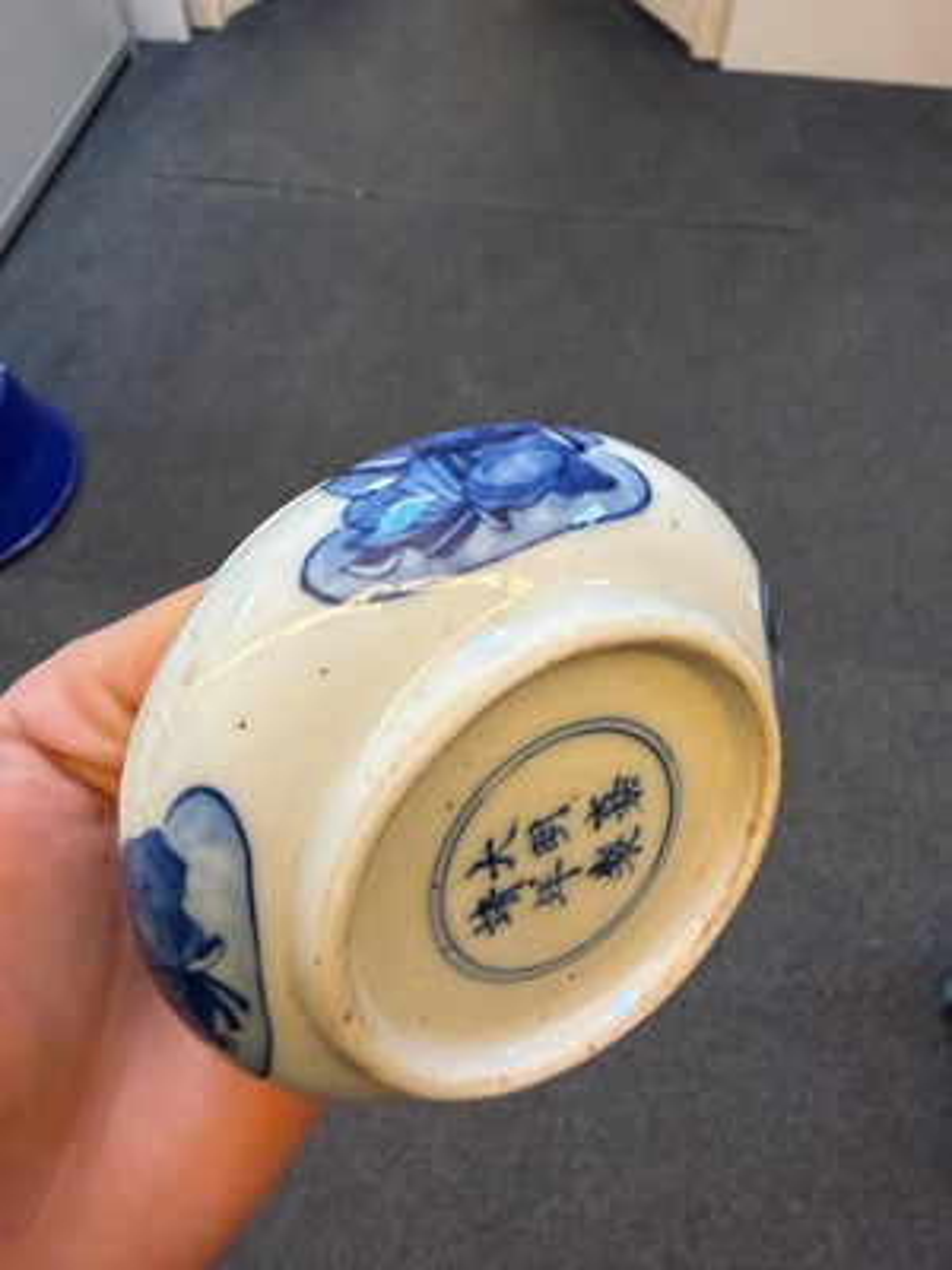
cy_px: 635
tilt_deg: -52.7
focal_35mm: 26
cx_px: 476
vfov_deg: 67.3
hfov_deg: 53.1
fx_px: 953
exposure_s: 1/100
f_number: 2.2
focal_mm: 2.22
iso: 320
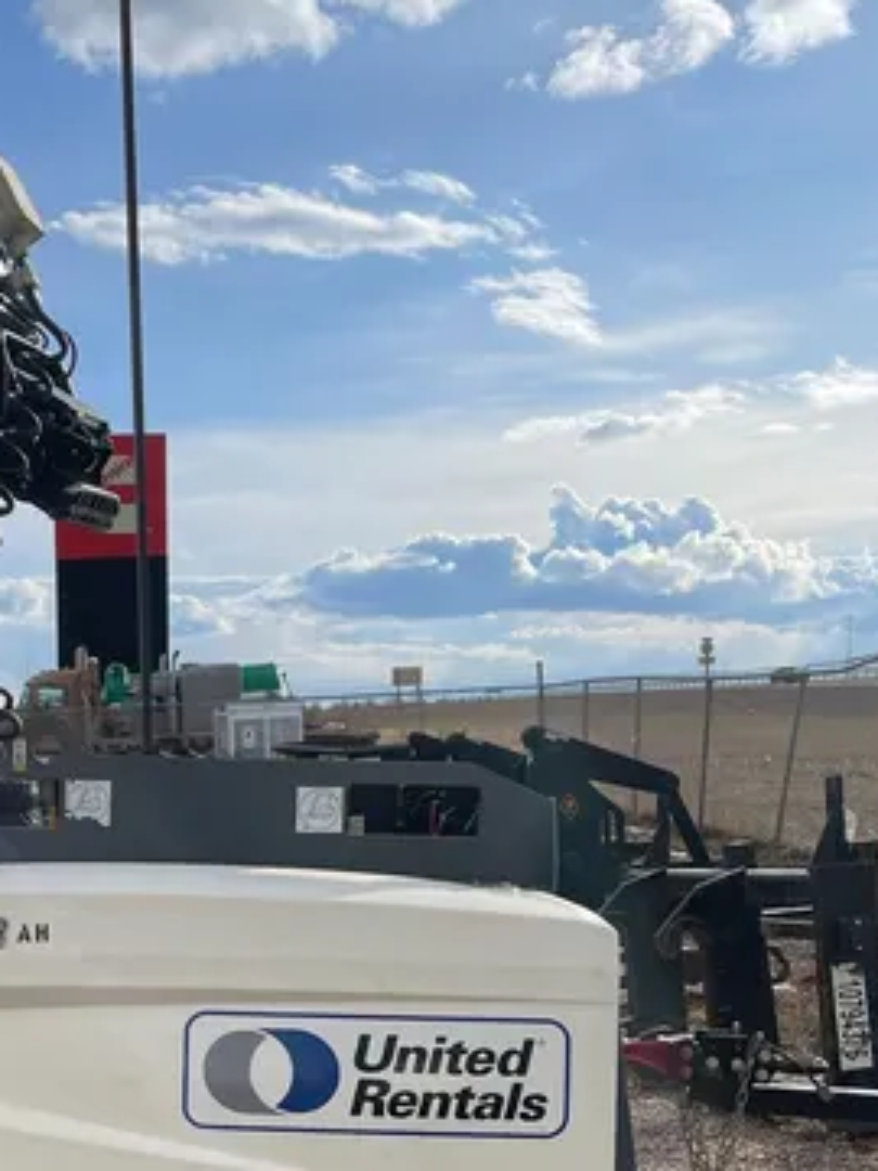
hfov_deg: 26.1
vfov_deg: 34.7
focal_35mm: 53
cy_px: 984
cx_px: 0
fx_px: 1792
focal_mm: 4.2
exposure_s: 1/7299
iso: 50
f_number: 1.6
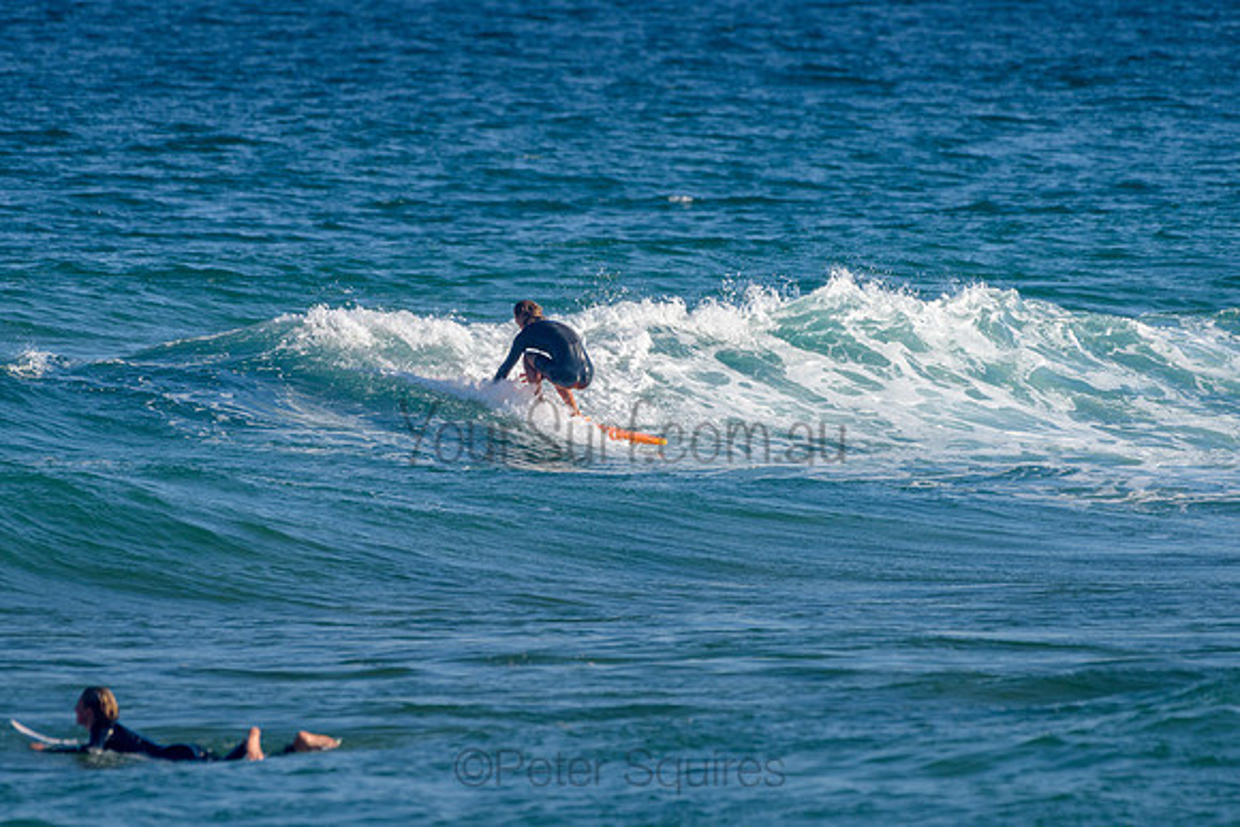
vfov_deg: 2.2
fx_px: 21100
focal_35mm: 612
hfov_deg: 3.4
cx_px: 529
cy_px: 378
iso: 220
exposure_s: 1/2000
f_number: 5.6
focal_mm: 500
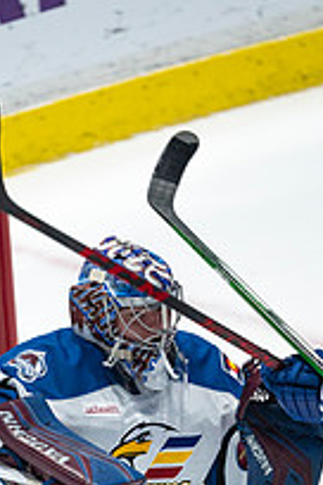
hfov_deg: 1.0
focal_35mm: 1321
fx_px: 17777
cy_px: 528
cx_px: 74
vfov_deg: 1.6
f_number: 4
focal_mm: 600
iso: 2000
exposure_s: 1/1000
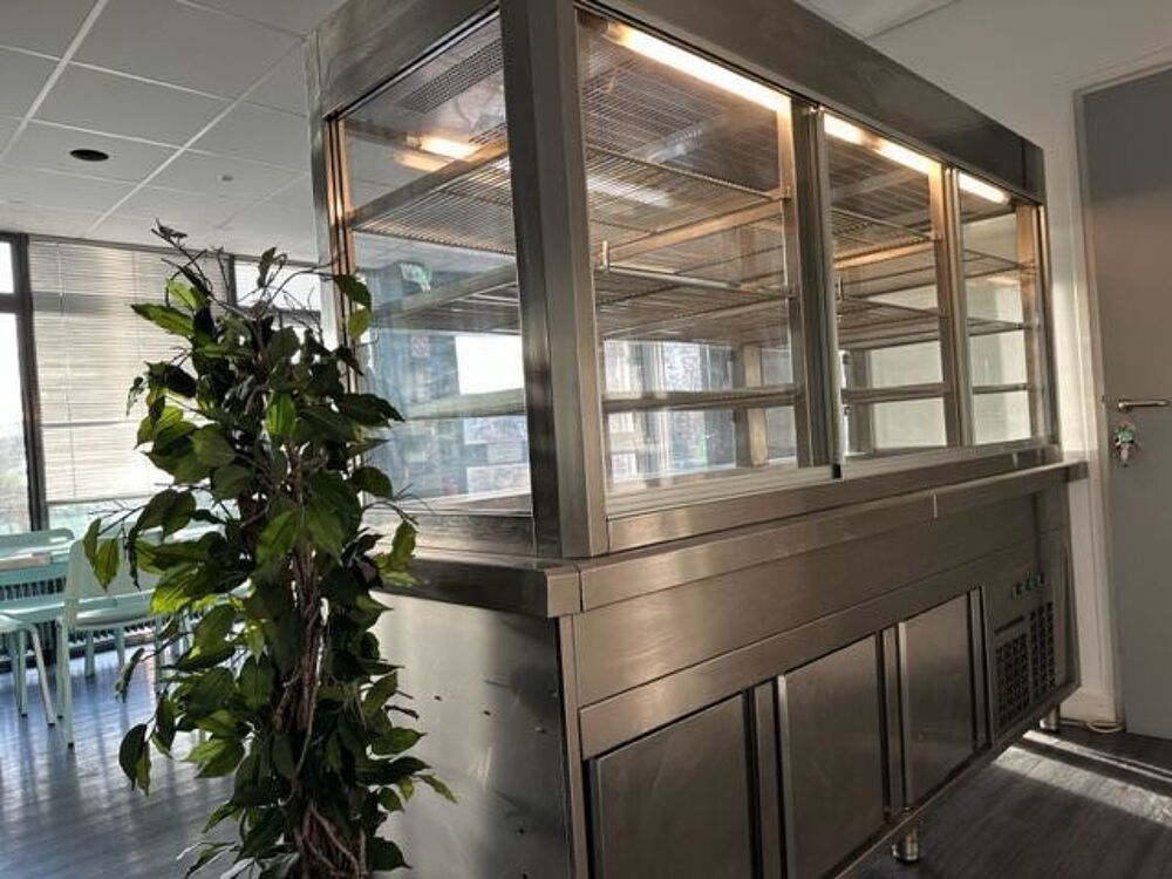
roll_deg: +4.4
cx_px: 586
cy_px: 440
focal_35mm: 24
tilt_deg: -0.7
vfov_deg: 56.8
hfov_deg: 71.6
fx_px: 813
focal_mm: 6.86
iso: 80
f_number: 1.78
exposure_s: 1/100
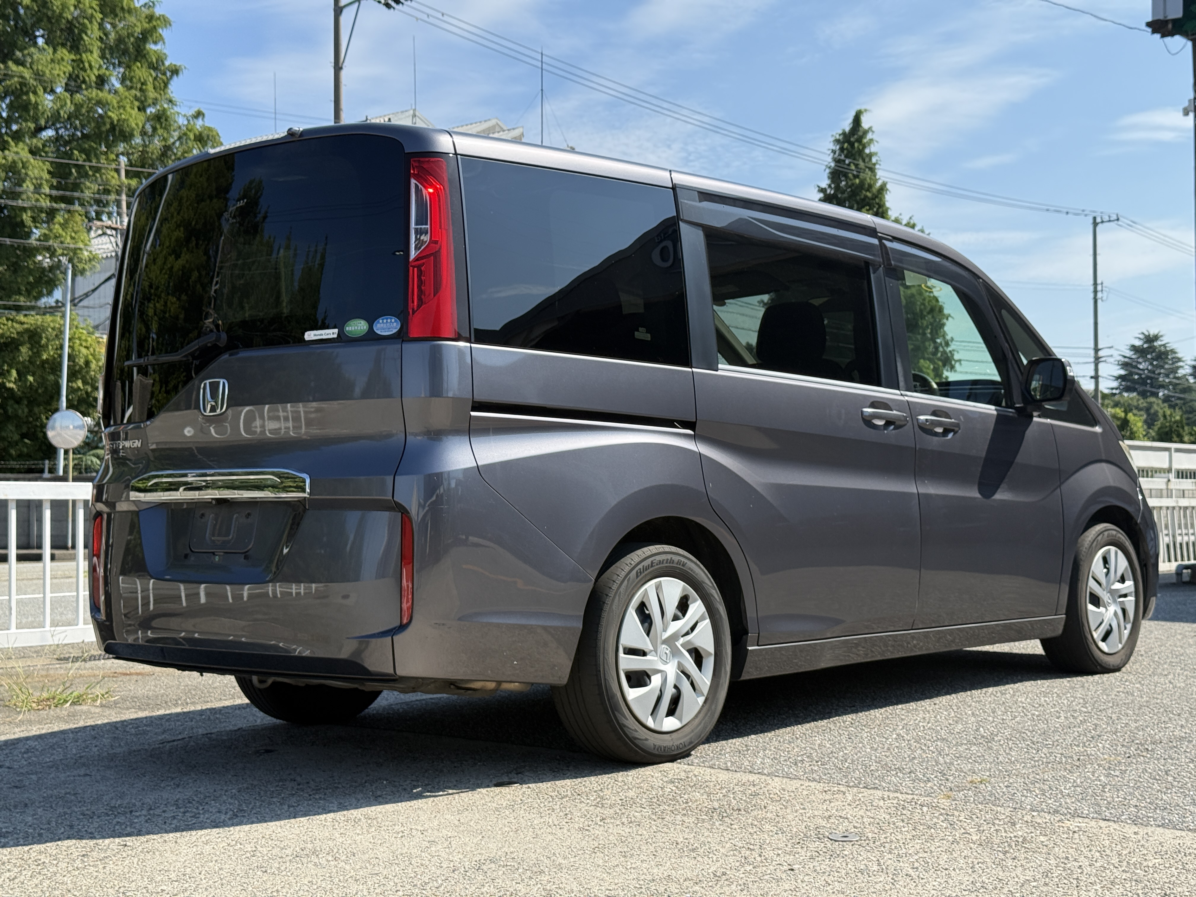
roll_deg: +0.4
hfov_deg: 39.7
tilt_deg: +2.3
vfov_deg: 30.3
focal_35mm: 48
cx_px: 598
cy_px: 448
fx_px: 1658
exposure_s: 1/2865
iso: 80
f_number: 1.78
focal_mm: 6.76
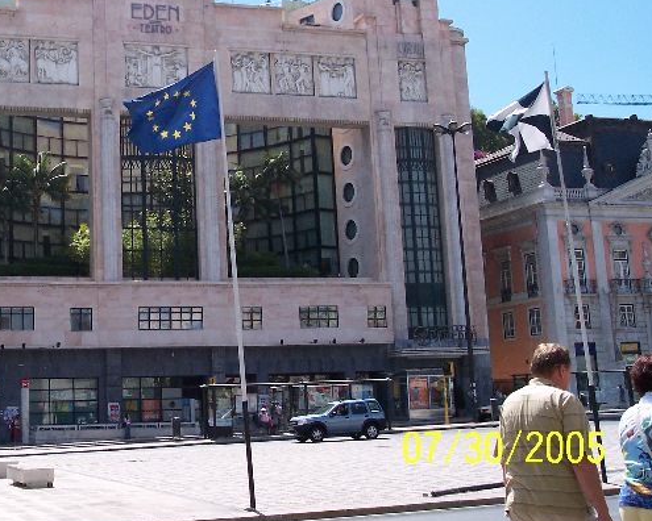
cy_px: 151
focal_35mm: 60
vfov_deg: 25.2
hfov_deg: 30.7
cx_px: 132
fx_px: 1158
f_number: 4.8
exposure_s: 1/500
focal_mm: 8
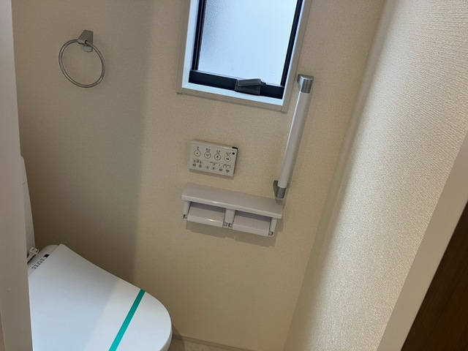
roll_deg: -9.4
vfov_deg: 49.7
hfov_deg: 63.4
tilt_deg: -22.0
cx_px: 234
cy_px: 176
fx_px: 379
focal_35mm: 28
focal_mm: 3.99
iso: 100
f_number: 1.8
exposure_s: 1/60
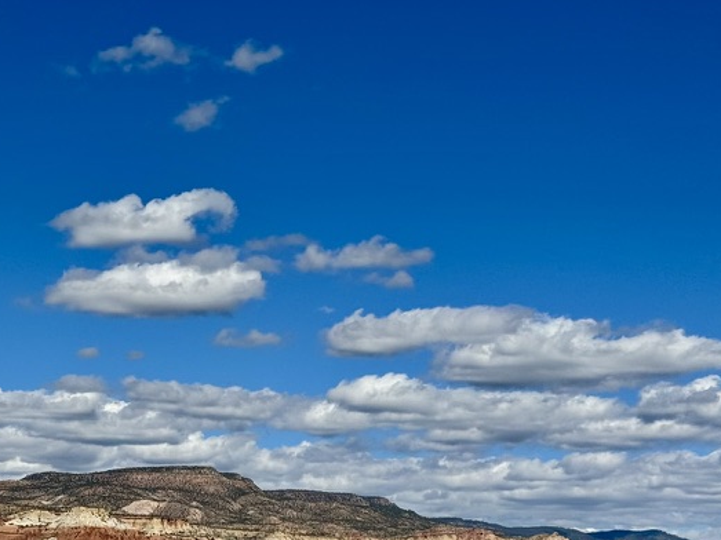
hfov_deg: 20.6
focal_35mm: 94
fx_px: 1957
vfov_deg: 15.6
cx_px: 134
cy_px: 471
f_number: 1.78
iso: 64
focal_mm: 6.76
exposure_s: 1/9009
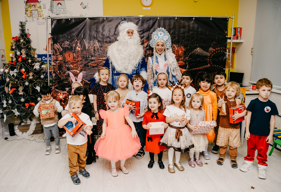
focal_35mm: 26
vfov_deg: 50.2
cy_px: 102
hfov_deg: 68.9
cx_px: 134
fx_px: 205
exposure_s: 1/160
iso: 250
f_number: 4.5
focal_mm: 24
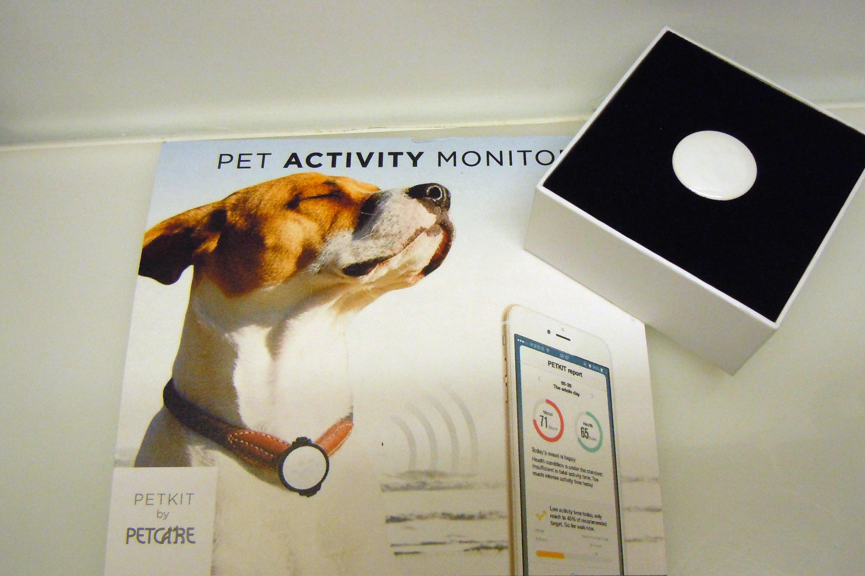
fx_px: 769
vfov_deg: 41.1
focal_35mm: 32
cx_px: 439
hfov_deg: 58.7
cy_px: 317
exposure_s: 1/125
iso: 500
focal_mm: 5.4
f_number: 3.5
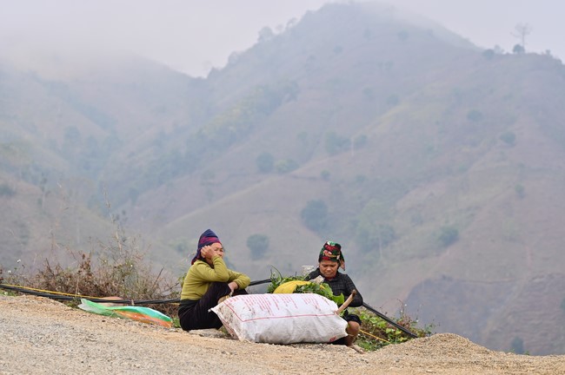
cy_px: 188
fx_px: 1881
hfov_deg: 17.1
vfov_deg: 11.4
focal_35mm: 120
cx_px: 282
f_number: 5.6
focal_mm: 120
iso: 160
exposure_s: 1/500
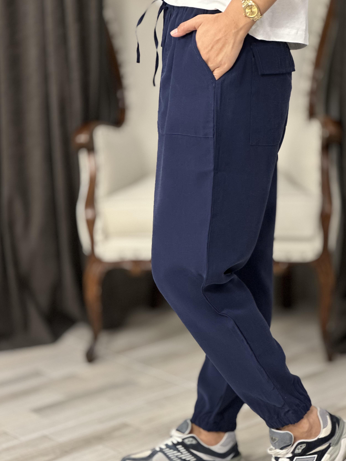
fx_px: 1239
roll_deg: +1.5
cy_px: 257
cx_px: 205
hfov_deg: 15.9
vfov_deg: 21.1
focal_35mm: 93
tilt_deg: -12.6
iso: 200
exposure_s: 1/33
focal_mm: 9
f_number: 2.8
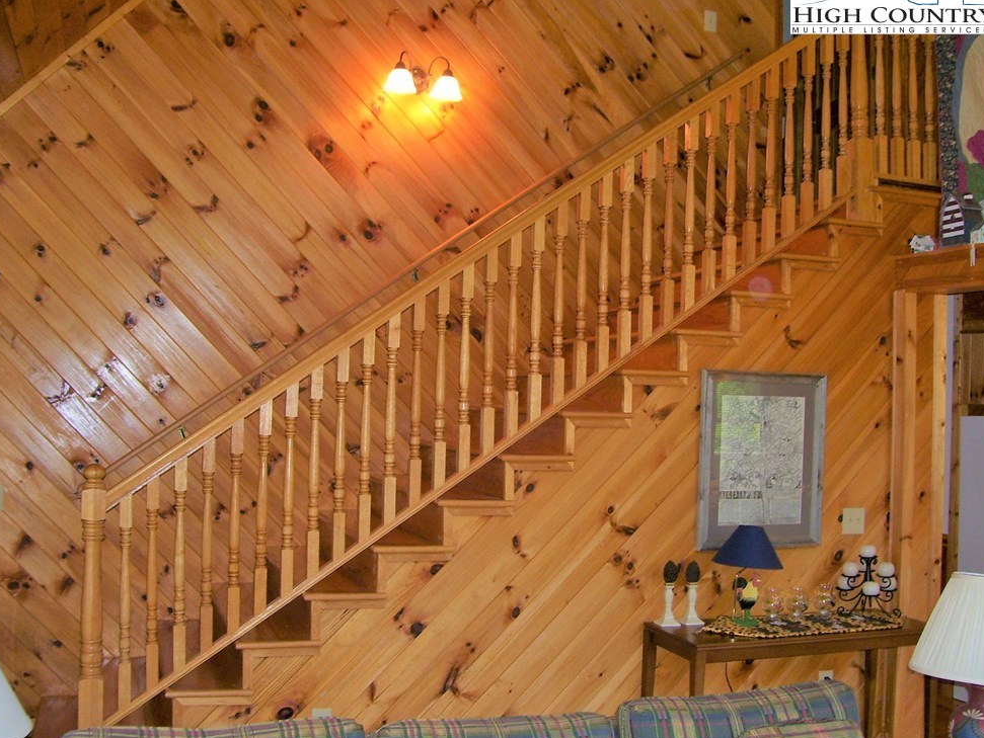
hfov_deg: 47.8
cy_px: 372
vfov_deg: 36.8
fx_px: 1109
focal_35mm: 39
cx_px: 478
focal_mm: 6
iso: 80
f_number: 2.7
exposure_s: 1/60
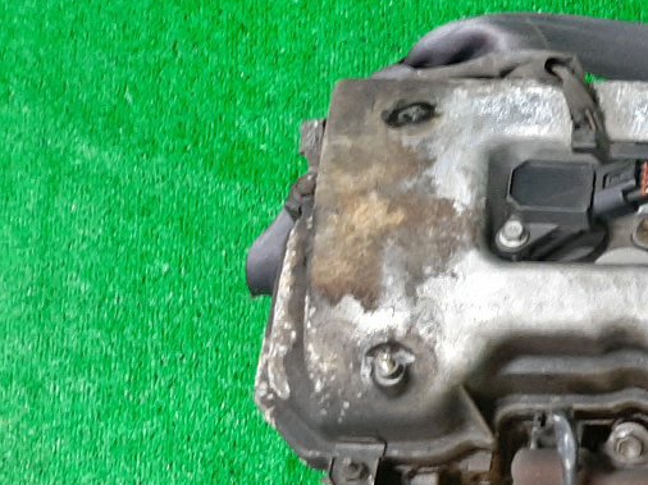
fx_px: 1385
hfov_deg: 22.9
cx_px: 880
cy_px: 476
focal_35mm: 74
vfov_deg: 19.4
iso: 202
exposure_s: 1/50
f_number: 1.7
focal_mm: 3.93
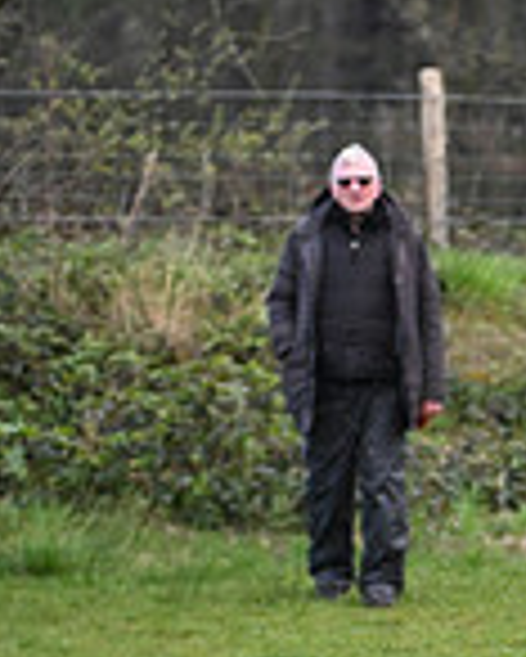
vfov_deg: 2.6
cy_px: 754
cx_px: 1259
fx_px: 14521
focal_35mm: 747
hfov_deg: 2.1
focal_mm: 200
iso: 2800
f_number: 5.6
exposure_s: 1/1250
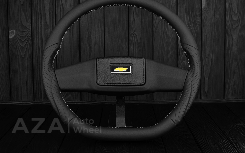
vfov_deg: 23.7
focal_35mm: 55
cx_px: 122
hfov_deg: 37.2
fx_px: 364
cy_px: 70
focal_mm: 35
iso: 500
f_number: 6.3
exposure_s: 1/125
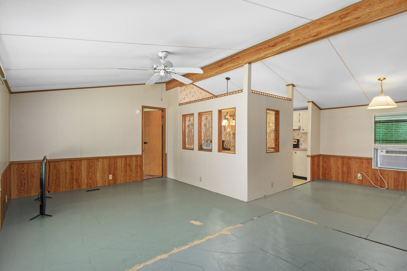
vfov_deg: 72.0
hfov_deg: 95.0
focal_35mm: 16
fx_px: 187
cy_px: 136
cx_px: 204
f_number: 8
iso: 320
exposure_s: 1/1.25
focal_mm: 11
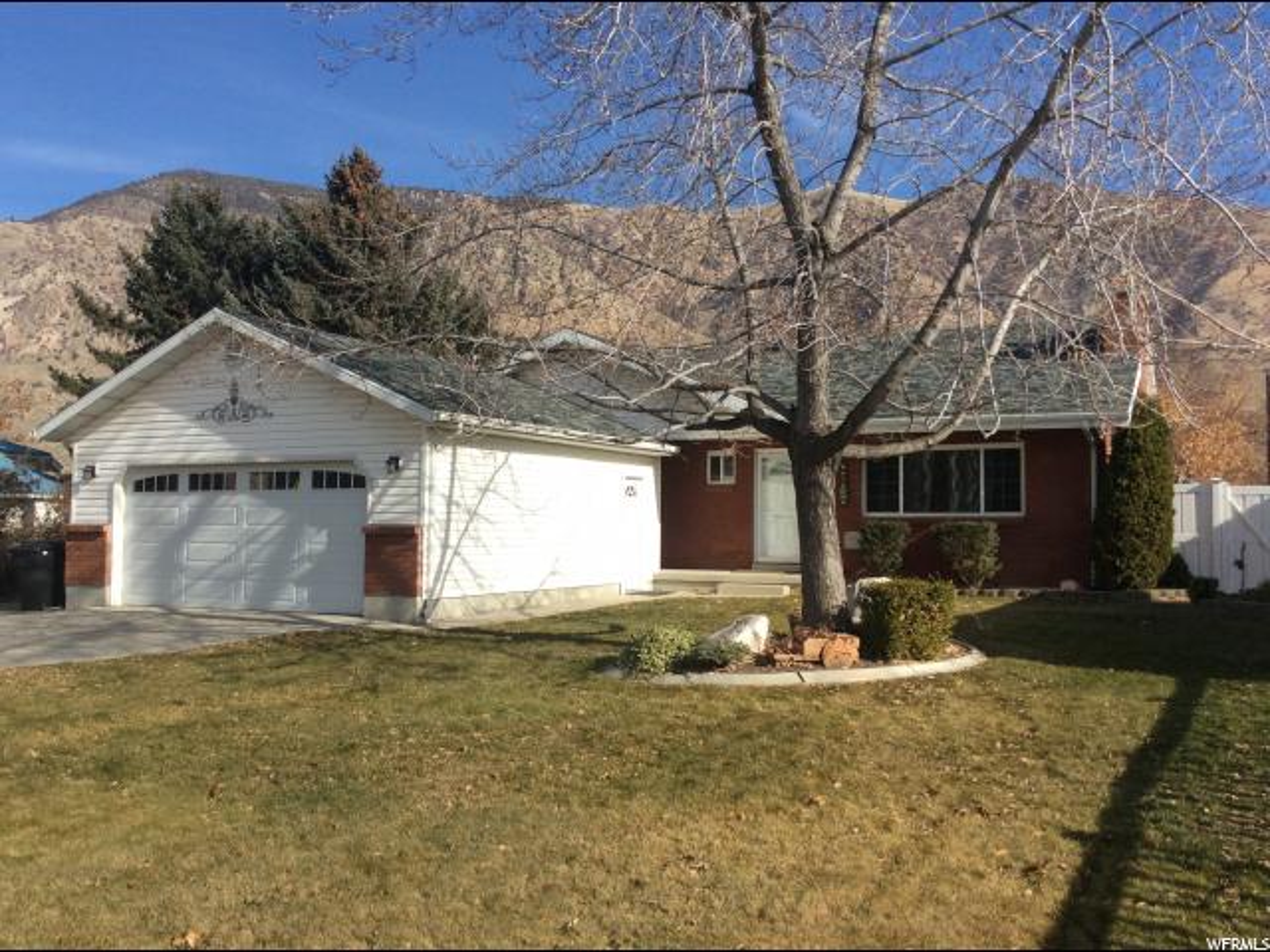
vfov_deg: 44.2
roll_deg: -0.1
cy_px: 476
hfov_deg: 56.8
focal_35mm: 32
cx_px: 635
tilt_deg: +1.5
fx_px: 1174
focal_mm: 3.3
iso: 32
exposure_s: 1/1217
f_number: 2.4
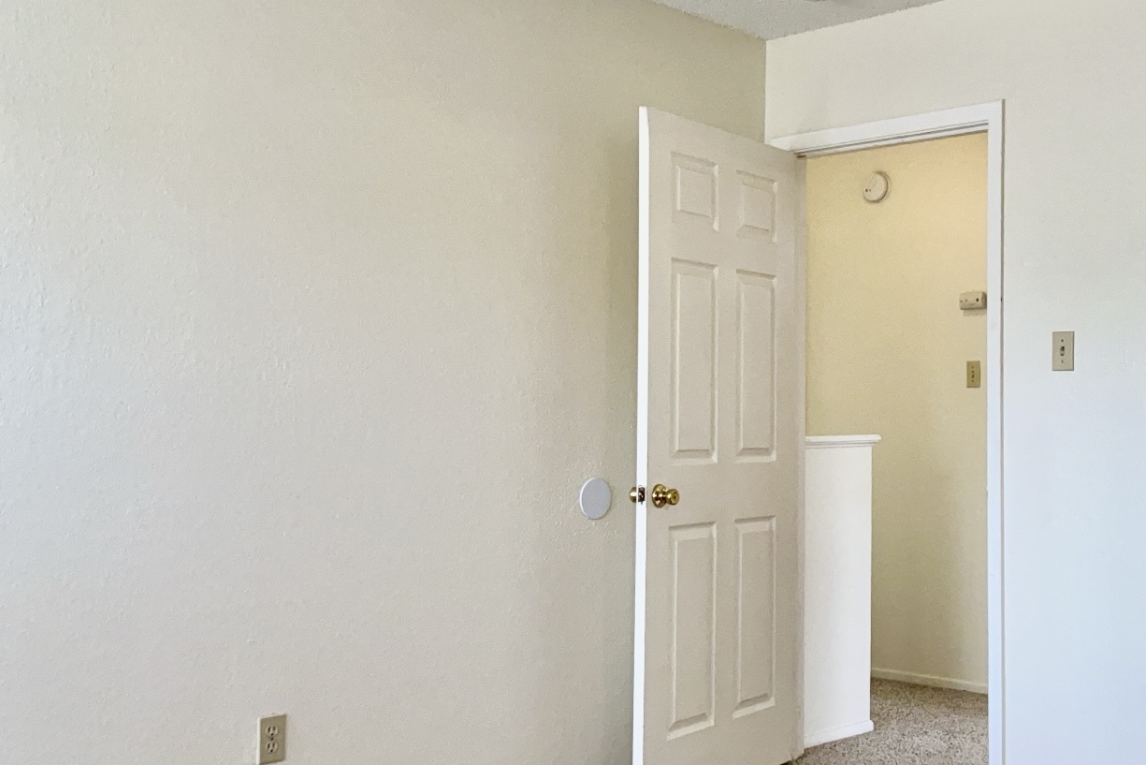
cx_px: 812
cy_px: 374
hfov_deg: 43.5
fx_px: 1401
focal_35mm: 44
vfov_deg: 30.5
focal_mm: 3
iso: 64
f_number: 1.8
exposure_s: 1/100
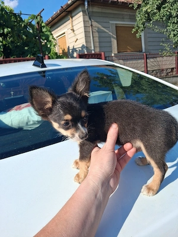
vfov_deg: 65.3
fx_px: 185
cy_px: 118
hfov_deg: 51.4
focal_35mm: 27
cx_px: 89
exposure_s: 1/556
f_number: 1.8
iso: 25
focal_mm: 4
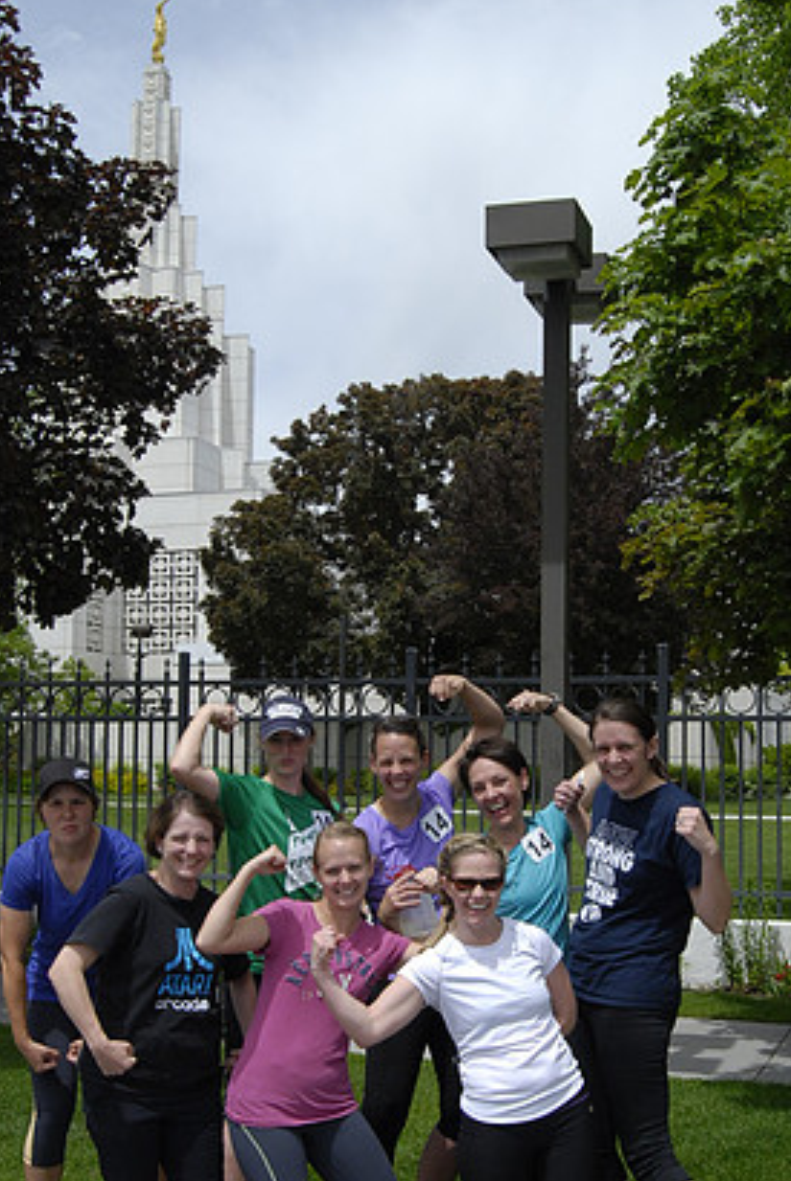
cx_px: 437
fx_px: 1601
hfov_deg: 27.7
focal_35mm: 49
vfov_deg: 40.4
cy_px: 704
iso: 400
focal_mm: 23
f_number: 10
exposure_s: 1/800
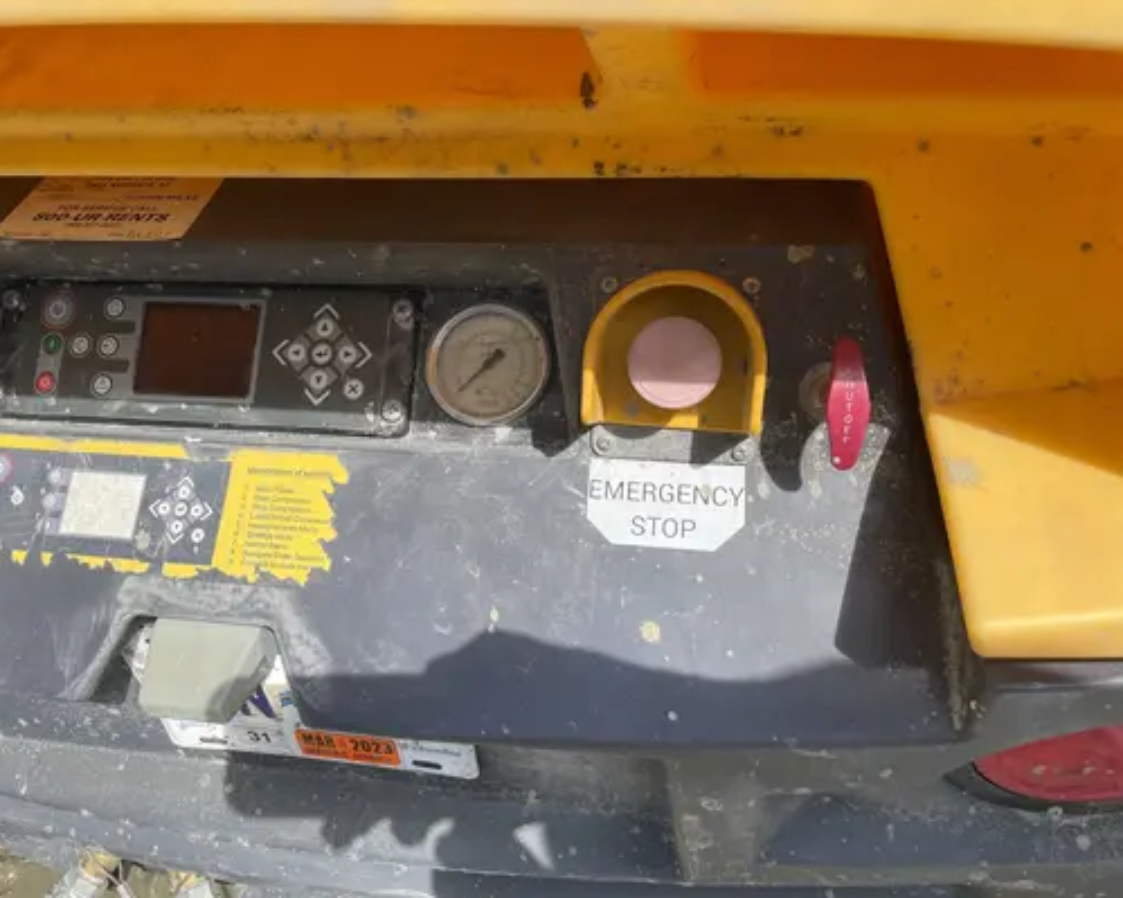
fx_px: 930
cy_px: 435
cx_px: 506
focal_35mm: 28
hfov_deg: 62.1
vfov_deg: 51.5
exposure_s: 1/2451
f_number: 1.6
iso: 32
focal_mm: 4.2
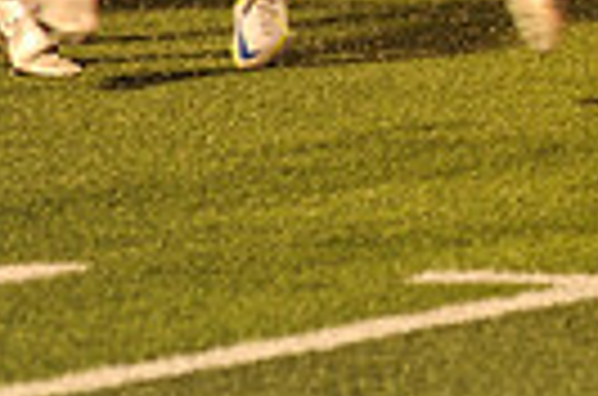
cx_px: 1174
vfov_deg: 1.6
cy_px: -315
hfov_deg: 2.4
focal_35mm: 875
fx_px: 14500
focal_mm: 200
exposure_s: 1/200
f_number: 4
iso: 2000
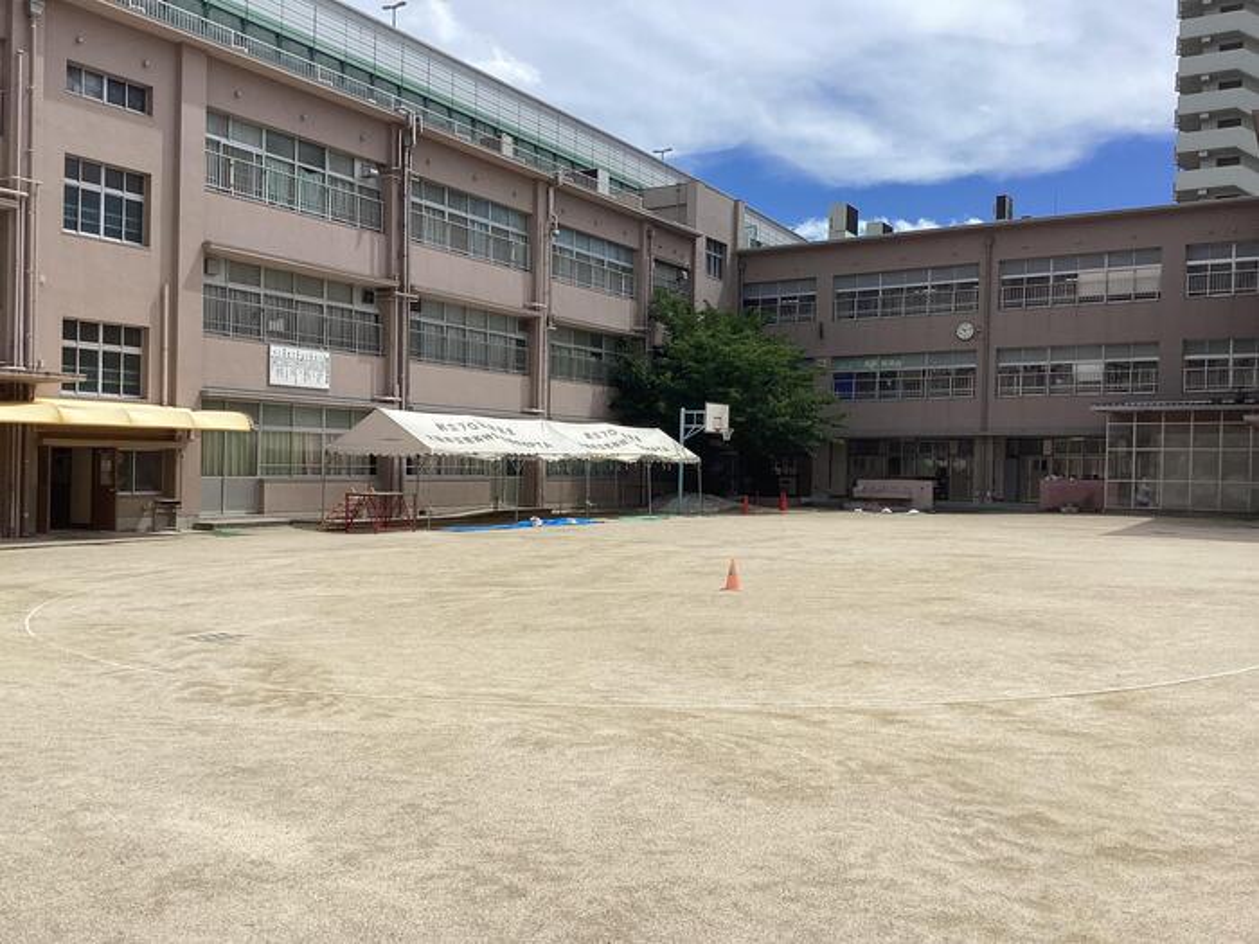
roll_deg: -0.8
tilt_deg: -2.3
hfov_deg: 58.4
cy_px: 472
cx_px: 630
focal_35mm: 31
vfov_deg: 45.4
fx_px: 1127
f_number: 2.4
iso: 25
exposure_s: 1/2398
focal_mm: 3.3
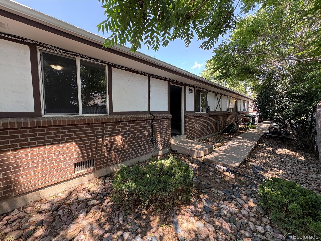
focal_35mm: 14
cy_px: 120
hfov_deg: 102.1
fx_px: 130
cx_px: 160
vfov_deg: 85.7
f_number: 2.2
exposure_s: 1/99
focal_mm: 2.22
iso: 50
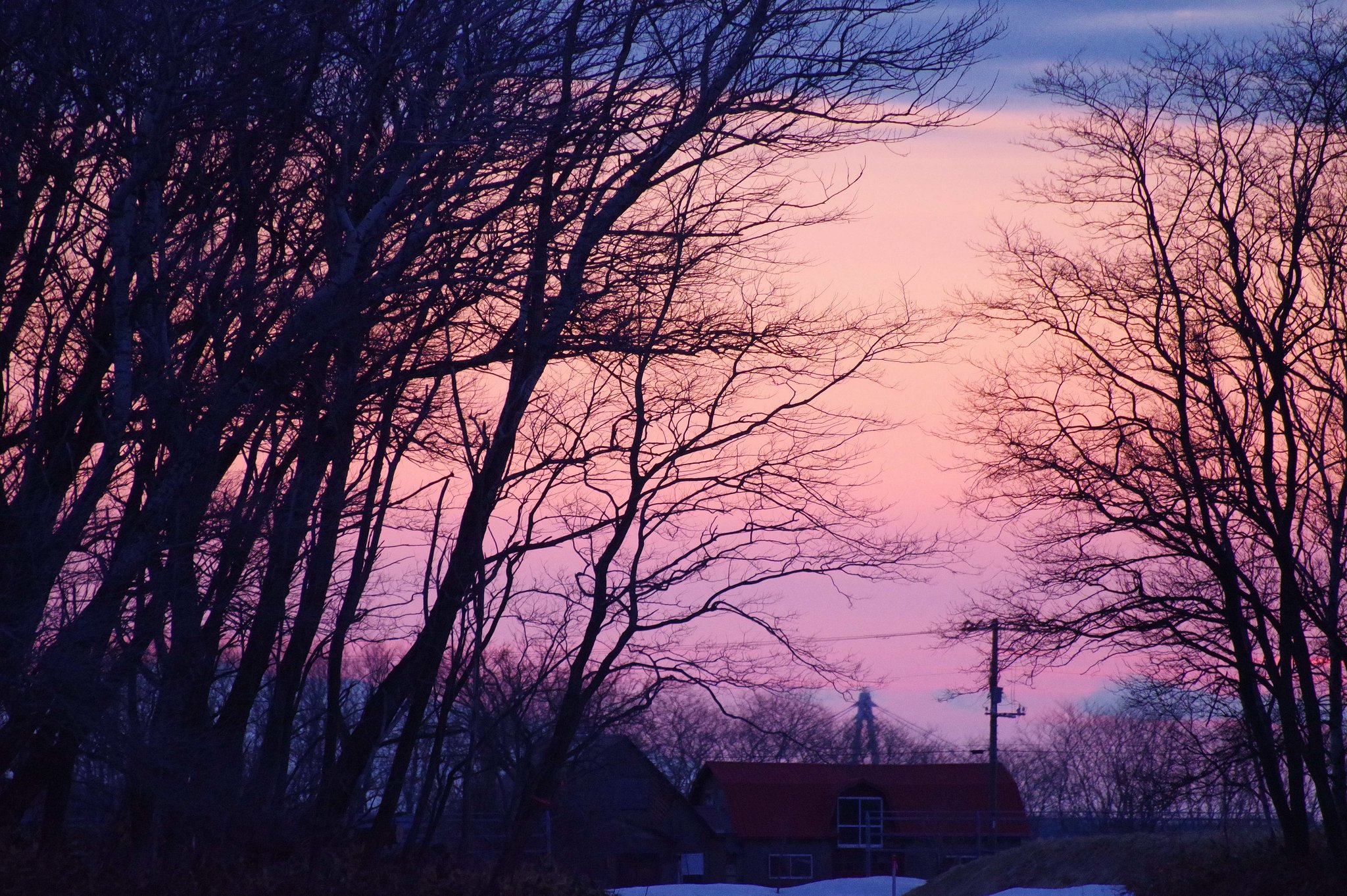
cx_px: 674
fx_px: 16824
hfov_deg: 4.6
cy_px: 448
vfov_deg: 3.1
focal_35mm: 450
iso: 6400
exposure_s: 1/800
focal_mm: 300
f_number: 5.6
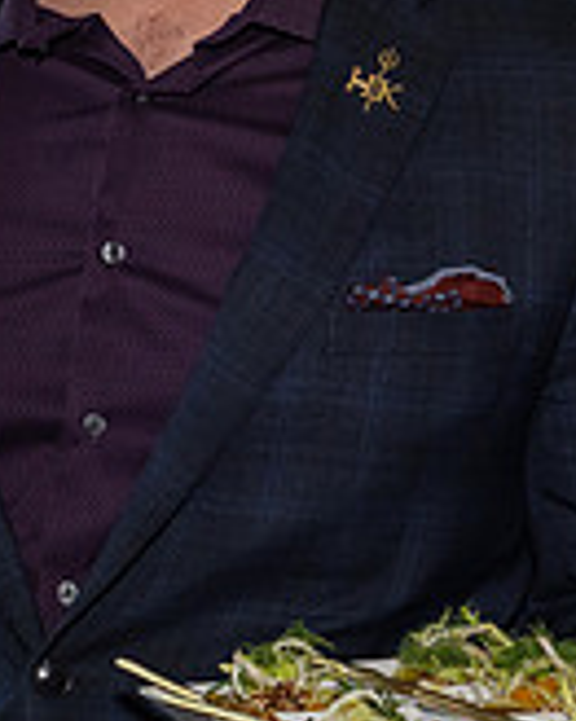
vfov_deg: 10.8
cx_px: 162
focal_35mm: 178
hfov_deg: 8.7
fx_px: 3797
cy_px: 295
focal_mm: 30
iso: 500
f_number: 7.1
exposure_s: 1/250
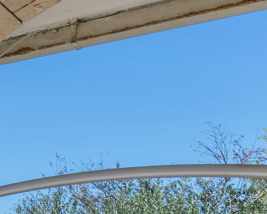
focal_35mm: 75
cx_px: -244
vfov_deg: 18.4
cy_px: 309
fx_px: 592
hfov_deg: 18.4
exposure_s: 1/640
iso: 100
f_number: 8
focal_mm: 10
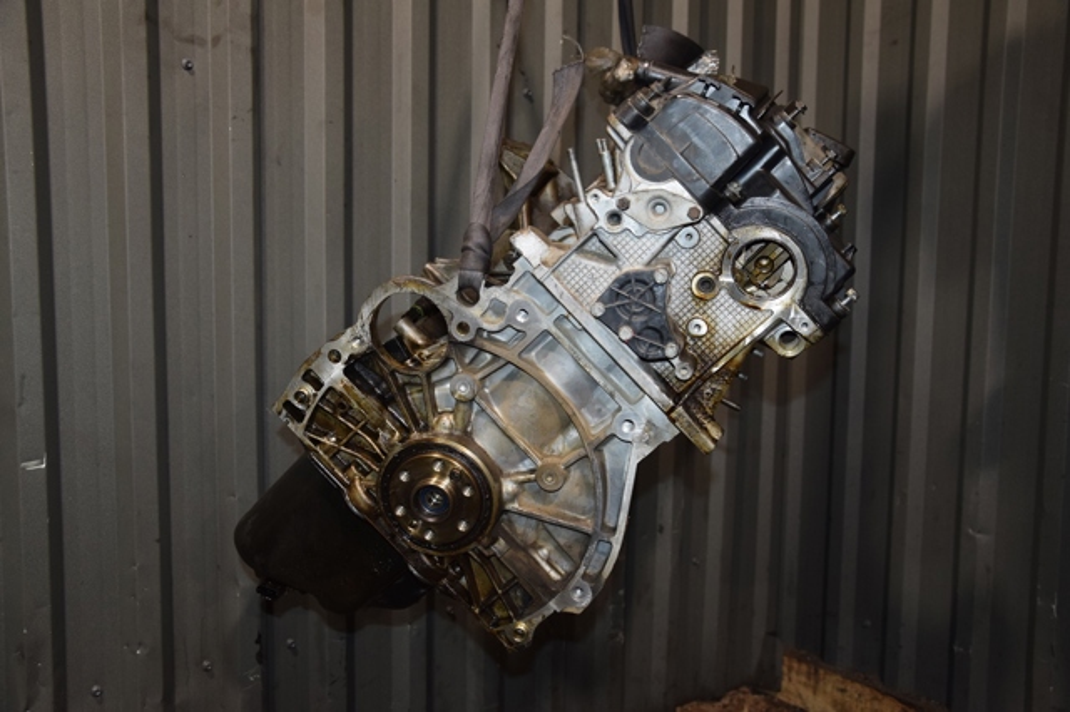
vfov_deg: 36.8
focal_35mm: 36
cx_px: 535
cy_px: 356
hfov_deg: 53.2
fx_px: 1069
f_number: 5
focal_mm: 24
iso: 800
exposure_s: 1/60
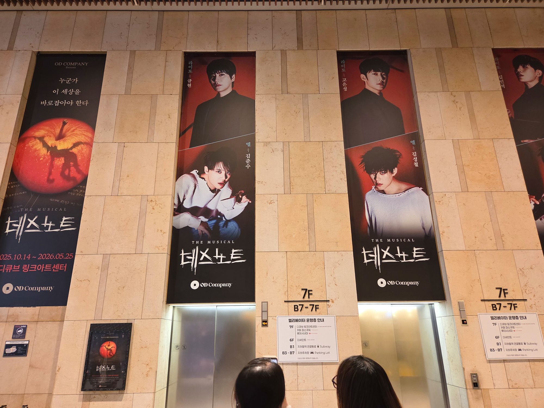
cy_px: 204
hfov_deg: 73.9
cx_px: 272
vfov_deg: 58.9
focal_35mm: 23
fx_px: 361
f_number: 1.8
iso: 400
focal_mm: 5.4
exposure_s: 1/54
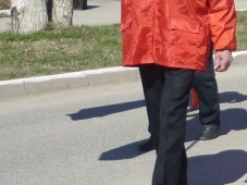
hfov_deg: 12.3
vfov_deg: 9.7
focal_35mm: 149
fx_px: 1063
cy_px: -87
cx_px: 417
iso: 80
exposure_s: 1/200
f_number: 8
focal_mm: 5.5
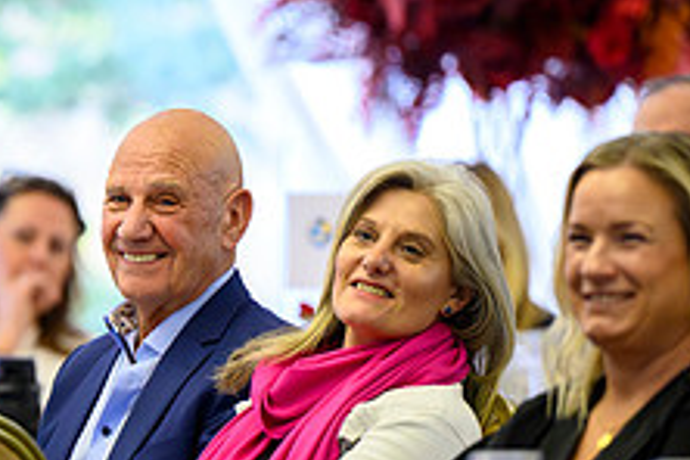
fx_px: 10023
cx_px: 159
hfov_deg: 3.9
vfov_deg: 2.6
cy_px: 224
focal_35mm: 523
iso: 8000
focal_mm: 200
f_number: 2.8
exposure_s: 1/200
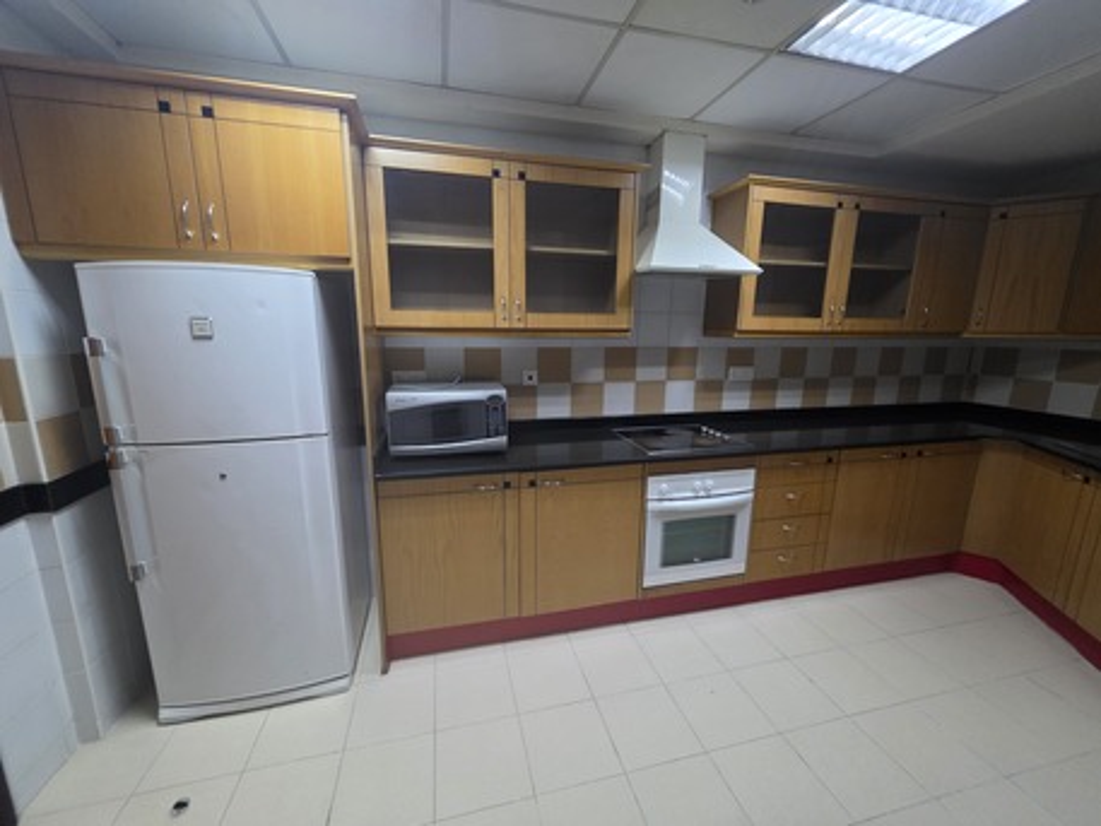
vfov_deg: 89.9
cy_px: 413
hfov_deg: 106.2
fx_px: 414
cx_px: 550
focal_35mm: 13
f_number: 1.9
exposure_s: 1/50
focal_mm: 2.2
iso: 640
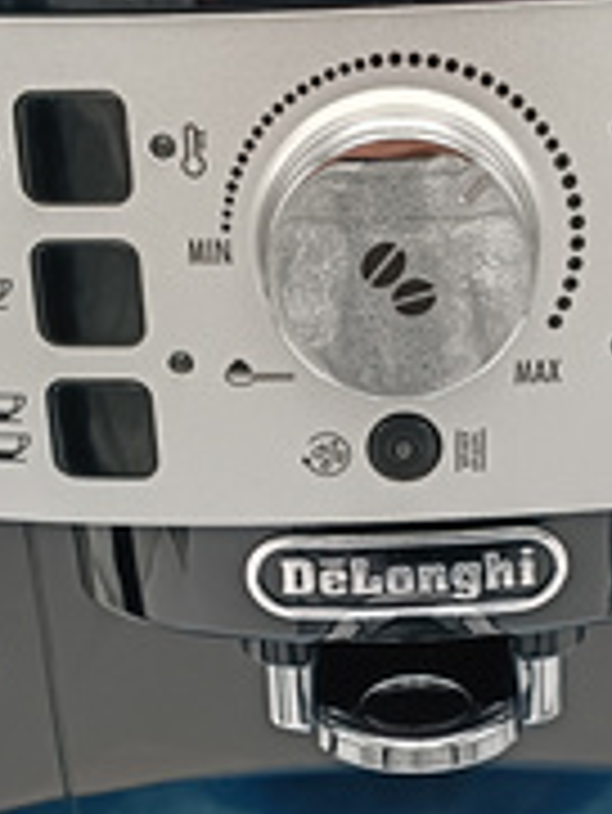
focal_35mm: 86
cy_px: 634
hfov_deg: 17.2
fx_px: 2025
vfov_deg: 22.5
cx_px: 346
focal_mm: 4.81
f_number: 1.8
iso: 153
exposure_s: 1/100
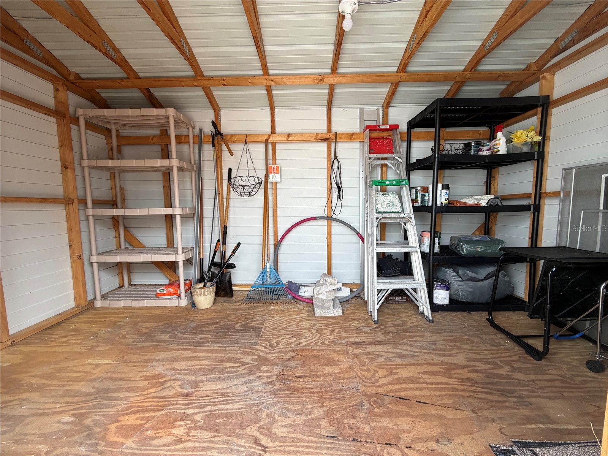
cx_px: 304
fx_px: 246
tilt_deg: -5.0
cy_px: 228
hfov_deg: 102.1
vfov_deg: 85.7
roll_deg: +0.9
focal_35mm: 14
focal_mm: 2.22
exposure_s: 1/121
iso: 80
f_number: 2.2
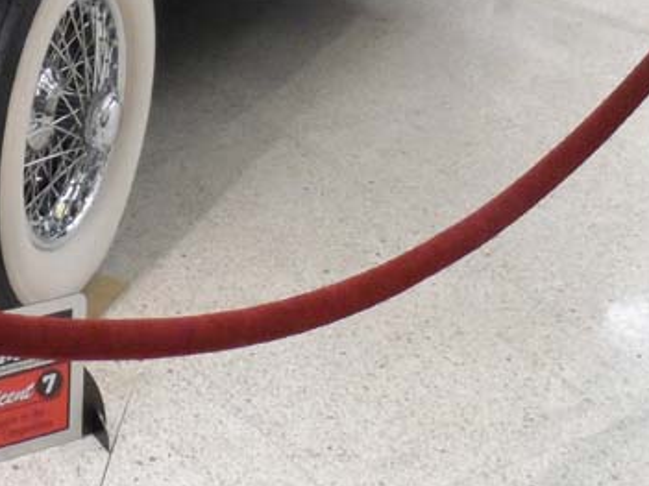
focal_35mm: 70
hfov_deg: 26.7
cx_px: 50
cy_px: -129
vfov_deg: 19.5
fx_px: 1312
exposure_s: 1/30
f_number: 3.2
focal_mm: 4
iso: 400
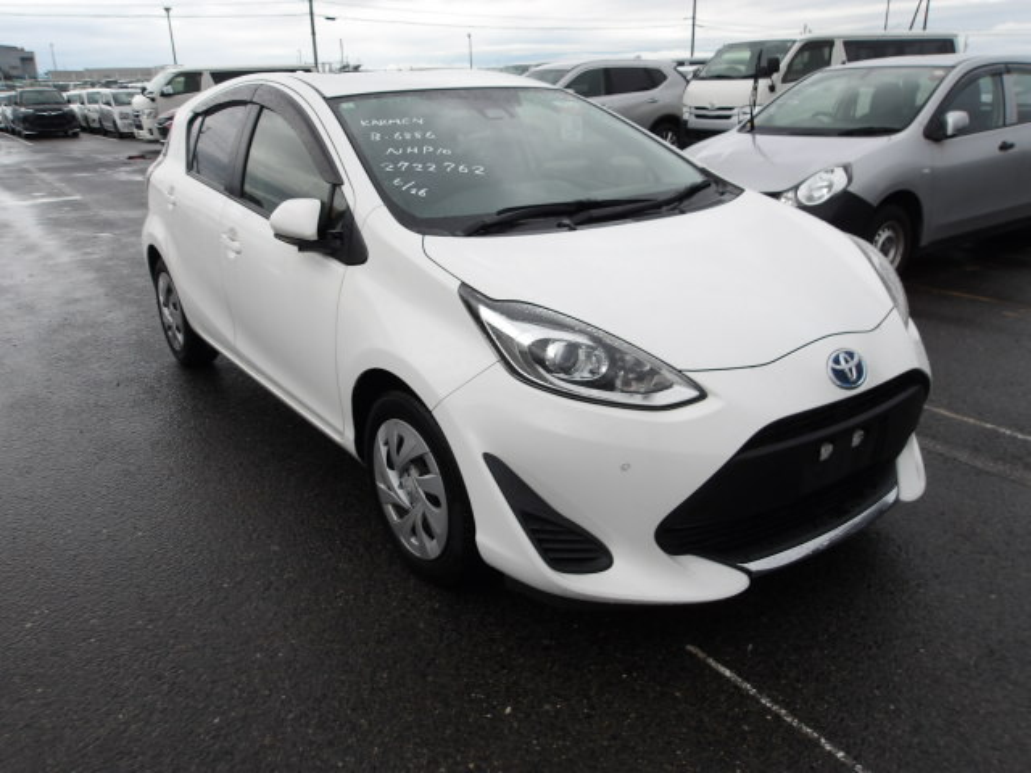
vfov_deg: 51.4
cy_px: 386
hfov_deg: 65.3
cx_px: 516
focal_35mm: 27
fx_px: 804
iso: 100
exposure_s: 1/60
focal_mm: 4.9
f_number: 10.4
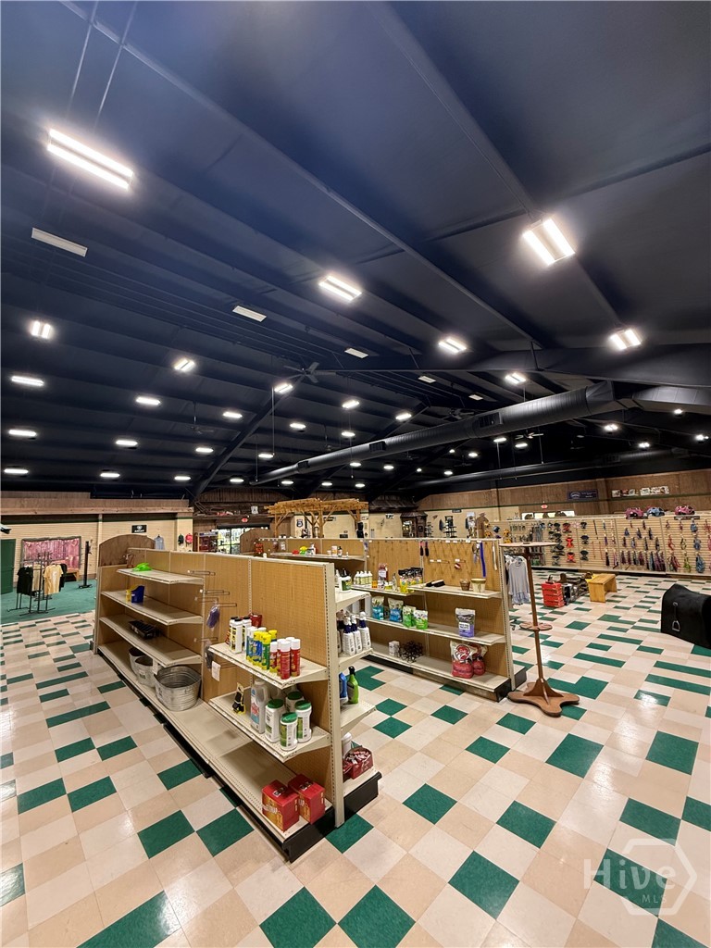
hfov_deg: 85.7
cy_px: 474
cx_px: 356
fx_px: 383
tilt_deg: +9.0
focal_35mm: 14
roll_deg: +1.6
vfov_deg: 102.1
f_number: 2.2
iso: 320
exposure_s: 1/120
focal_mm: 2.22
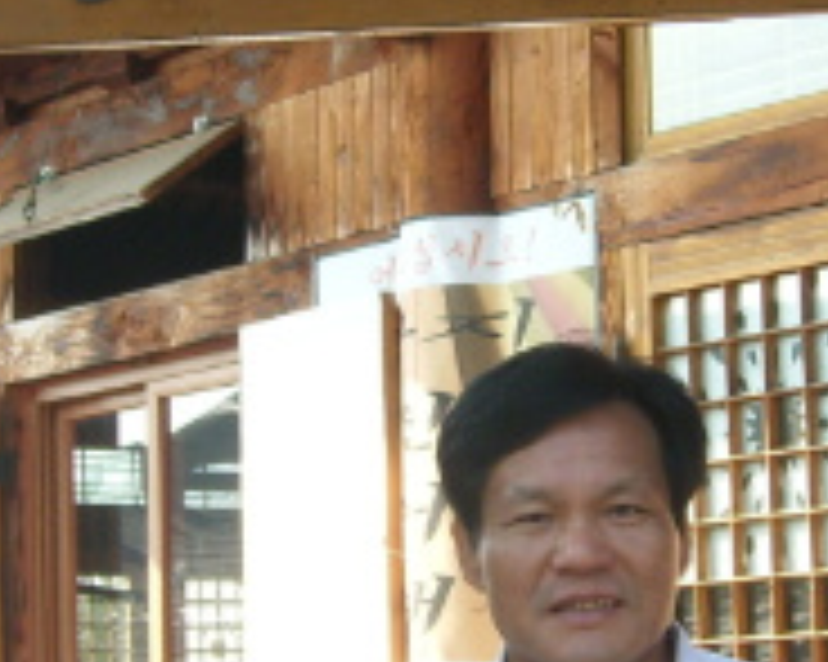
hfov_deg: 16.1
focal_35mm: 119
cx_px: 616
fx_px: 2915
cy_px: 392
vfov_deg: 12.9
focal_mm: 5.8
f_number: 2.8
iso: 50
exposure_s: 1/369
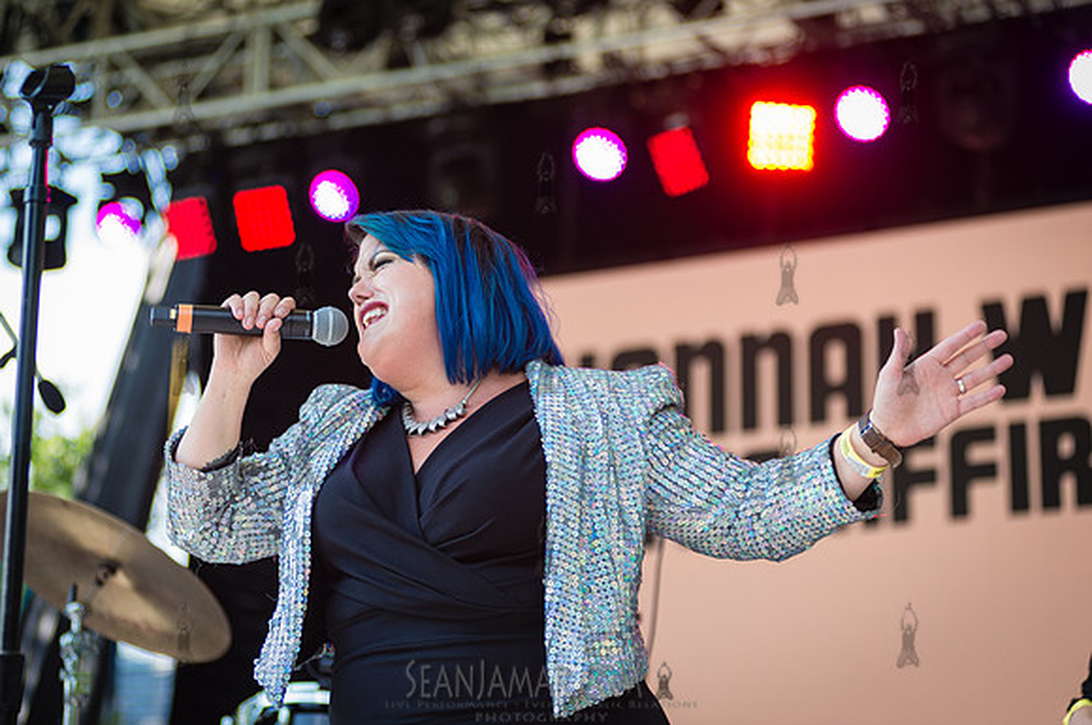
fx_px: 2690
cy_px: 321
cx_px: 487
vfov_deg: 15.3
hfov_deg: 22.9
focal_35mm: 89
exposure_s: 1/640
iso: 200
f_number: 2.8
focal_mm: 80
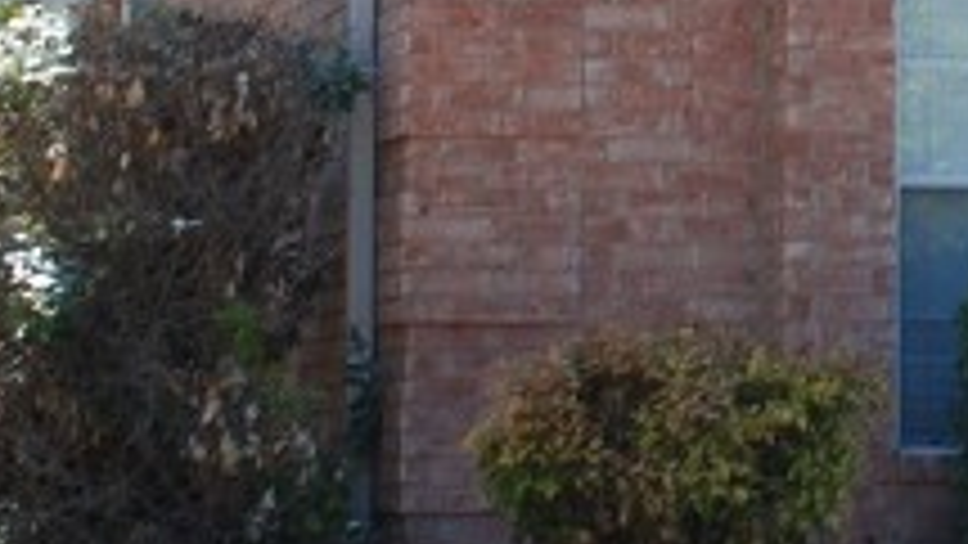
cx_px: 1380
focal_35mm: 260
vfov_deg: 4.7
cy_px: -54
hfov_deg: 8.2
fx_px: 6669
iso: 100
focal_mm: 31
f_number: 5.6
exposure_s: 1/125
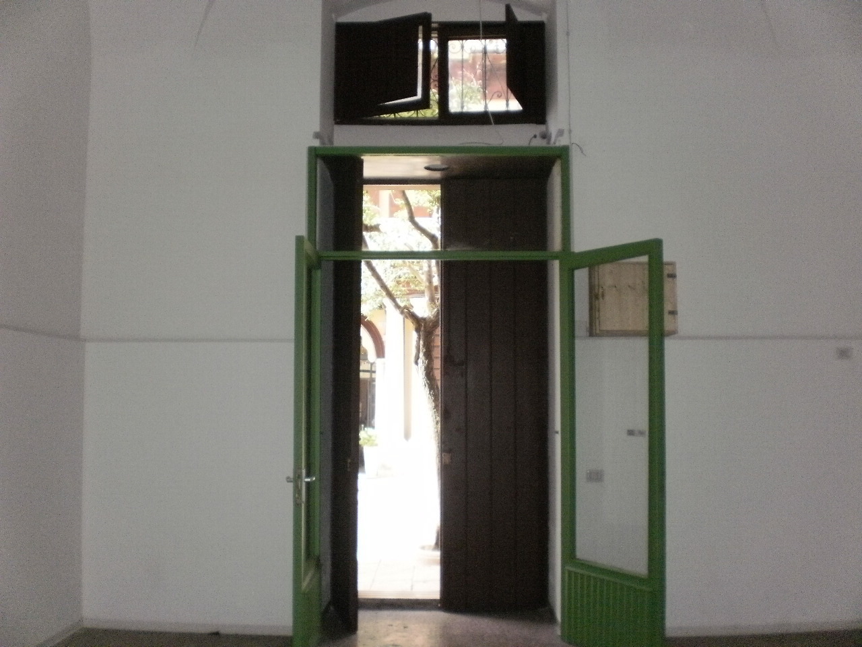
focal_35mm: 38
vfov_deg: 37.7
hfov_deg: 49.0
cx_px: 431
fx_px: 946
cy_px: 324
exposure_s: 1/250
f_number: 3.1
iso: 400
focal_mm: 6.3
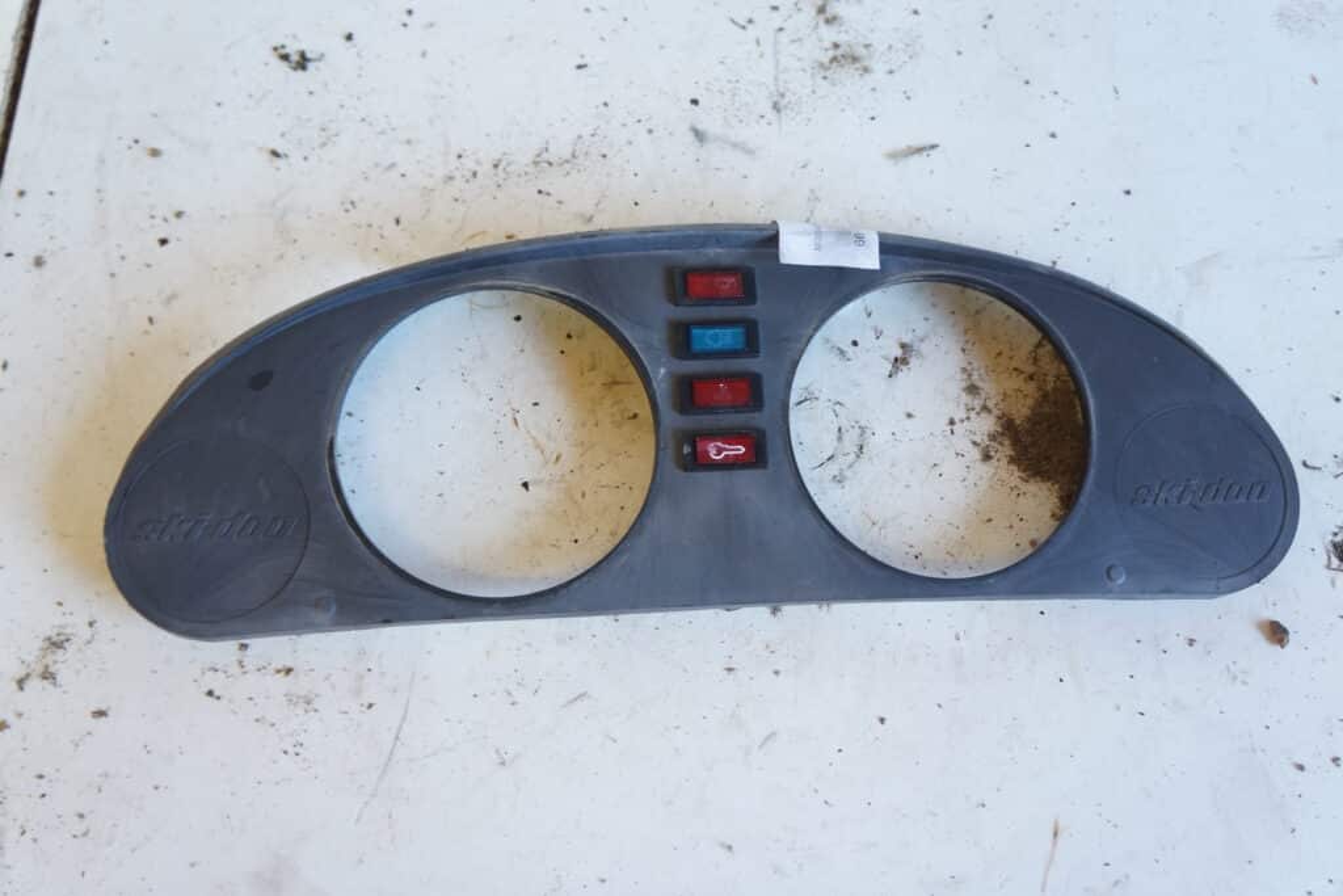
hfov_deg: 59.5
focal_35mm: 32
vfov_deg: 41.7
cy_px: 448
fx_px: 1175
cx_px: 672
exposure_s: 1/60
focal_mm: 21
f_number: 4
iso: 800
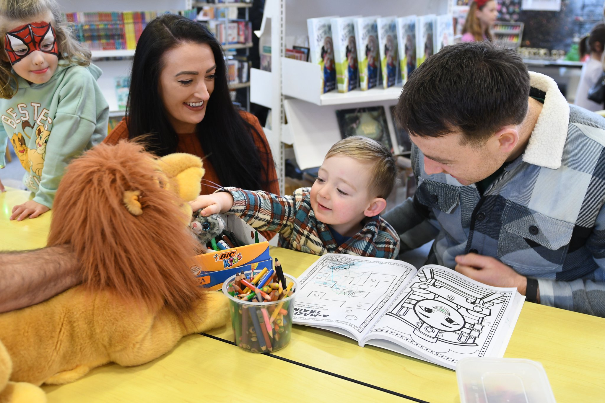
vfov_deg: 36.9
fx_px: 605
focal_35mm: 36
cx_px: 302
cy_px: 202
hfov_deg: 53.1
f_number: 3.2
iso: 1000
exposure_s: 1/125
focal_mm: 24
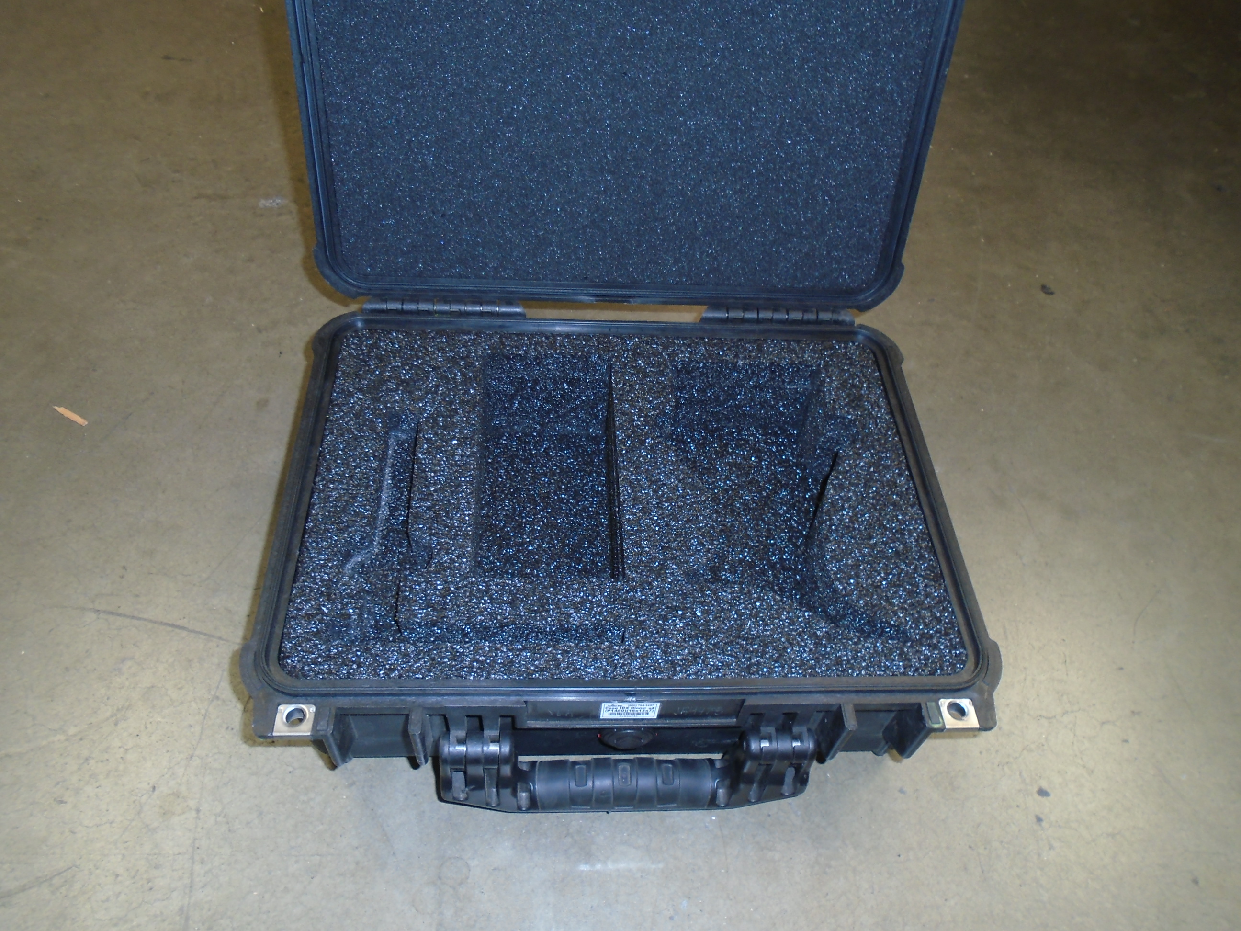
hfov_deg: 67.3
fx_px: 932
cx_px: 620
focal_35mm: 26
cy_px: 466
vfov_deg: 53.1
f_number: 3.2
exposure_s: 1/30
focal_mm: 4.6
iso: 400
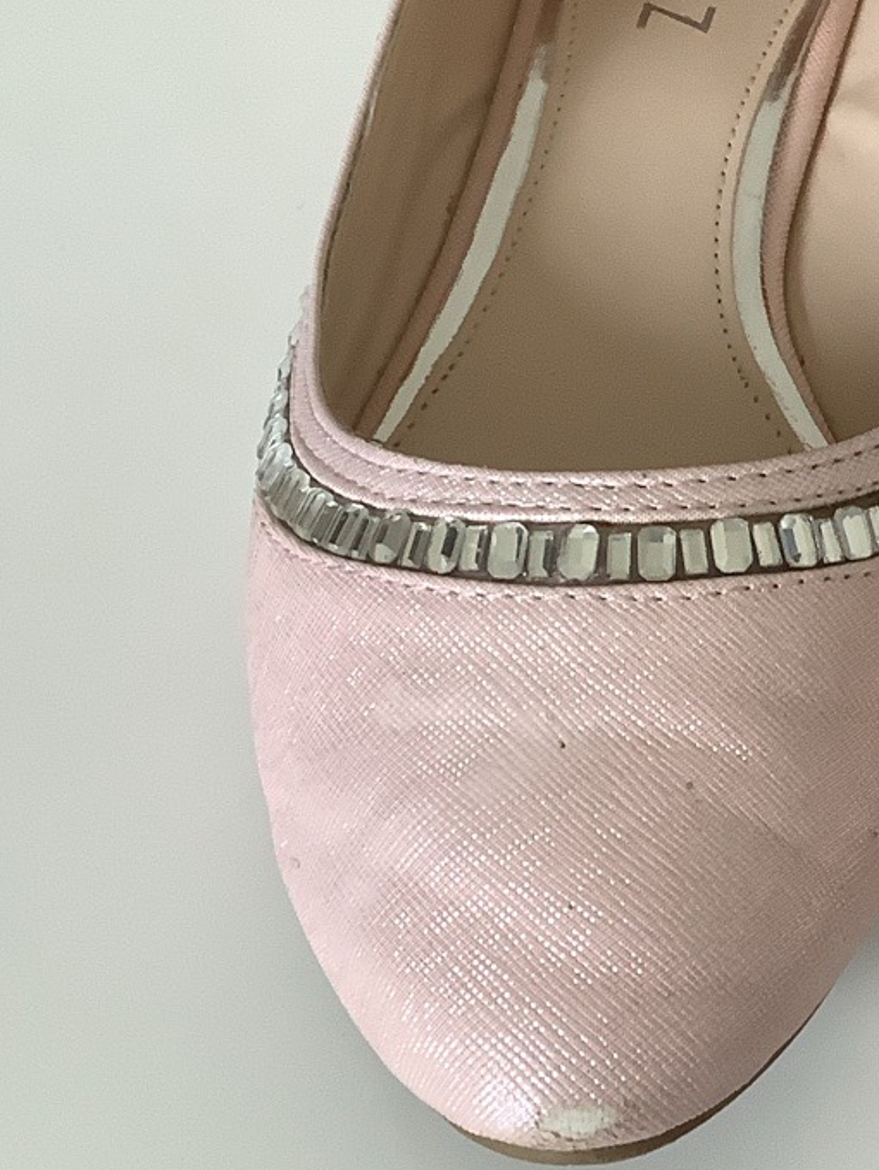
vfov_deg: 26.7
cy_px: 532
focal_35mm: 73
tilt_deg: -50.8
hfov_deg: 19.3
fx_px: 2469
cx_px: 993
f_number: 2.4
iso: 160
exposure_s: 1/50
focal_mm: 3.3
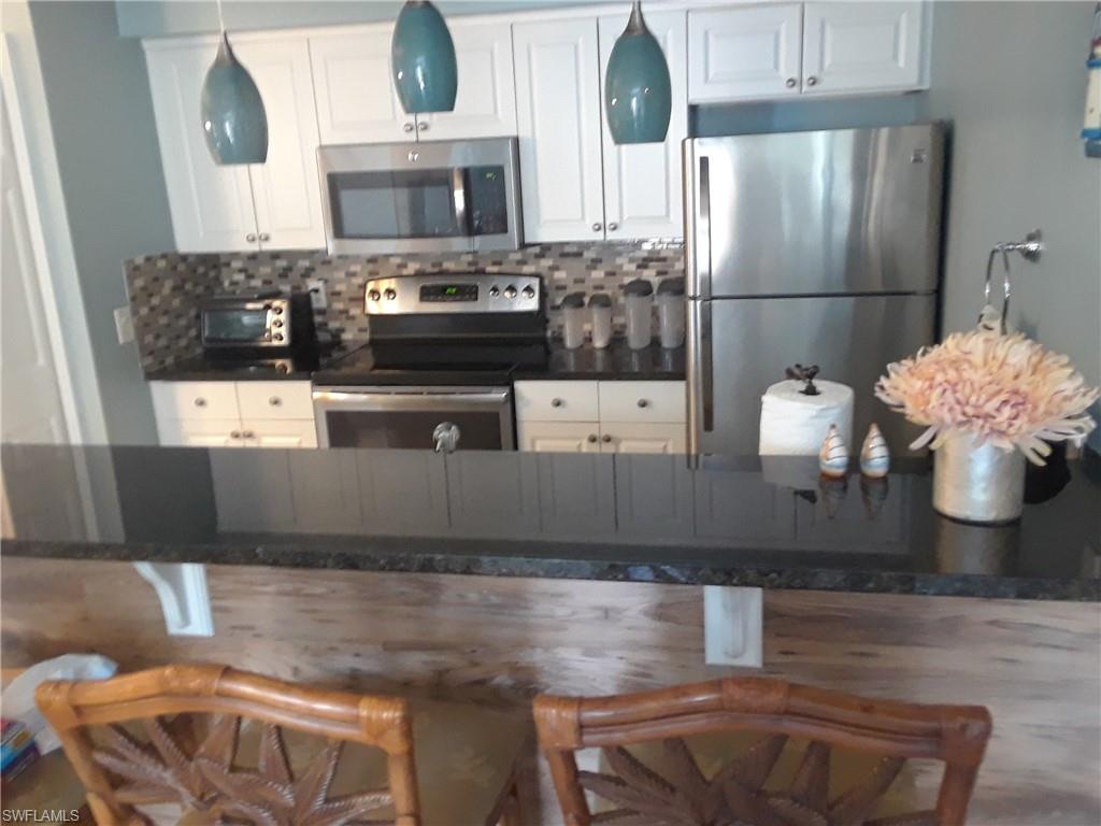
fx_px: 954
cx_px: 550
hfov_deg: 60.0
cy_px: 413
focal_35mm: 30
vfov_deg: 46.8
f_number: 1.9
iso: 250
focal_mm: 2.47
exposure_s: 1/15
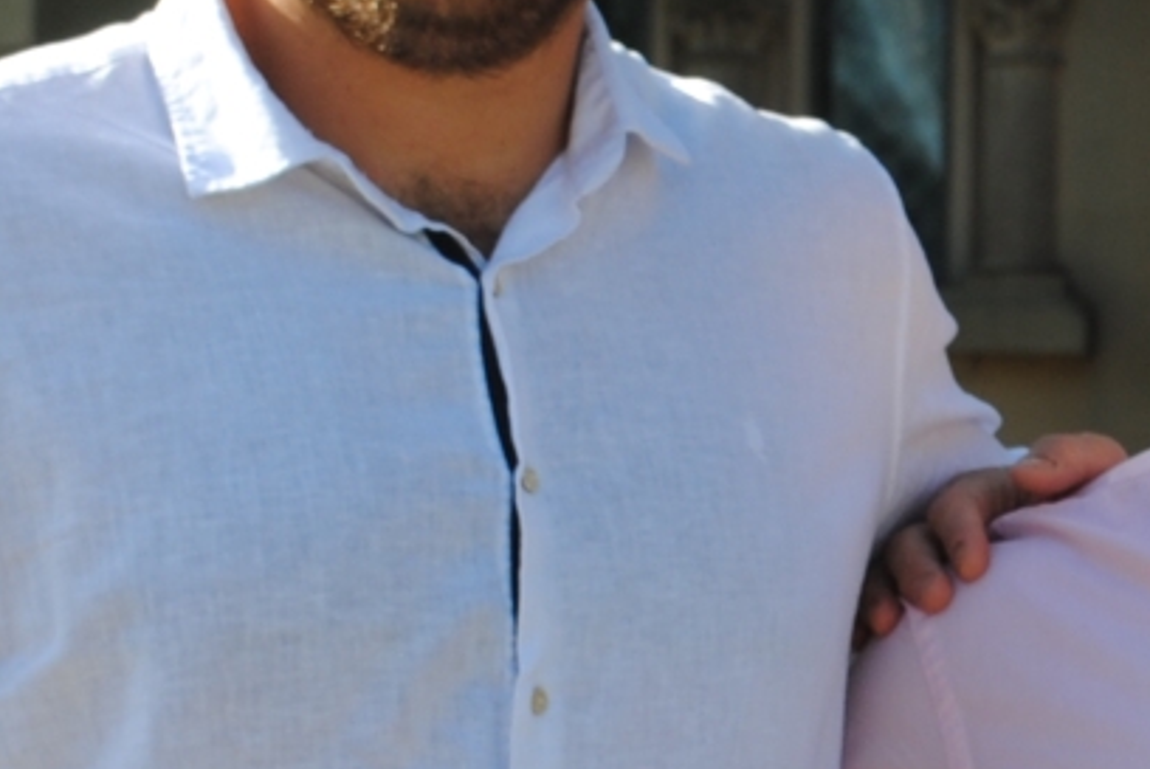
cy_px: 768
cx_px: 1373
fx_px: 7227
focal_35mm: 226
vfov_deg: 6.1
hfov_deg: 9.0
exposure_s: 1/200
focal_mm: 32
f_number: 7.1
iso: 100
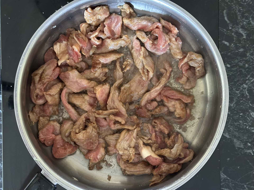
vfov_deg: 30.3
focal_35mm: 48
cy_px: 95
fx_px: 352
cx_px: 127
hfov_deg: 39.7
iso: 640
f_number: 1.78
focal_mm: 6.86
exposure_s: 1/30
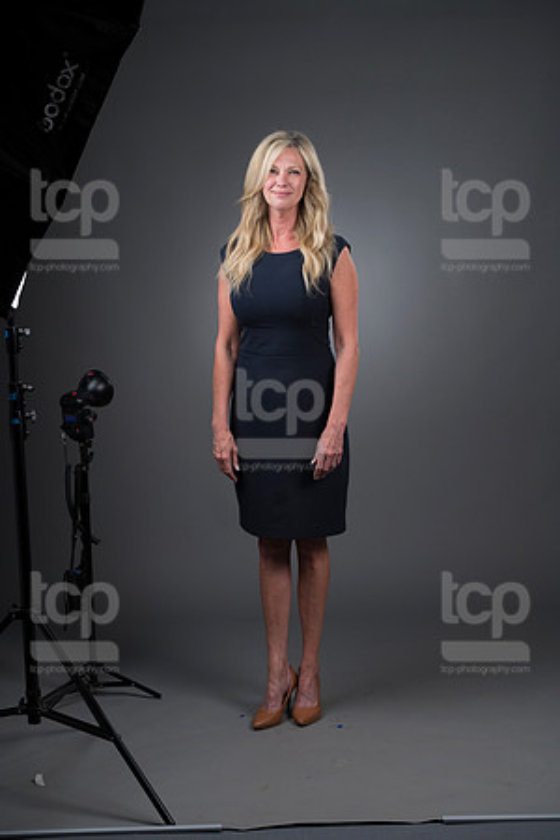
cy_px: 420
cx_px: 280
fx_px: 1867
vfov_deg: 25.4
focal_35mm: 80
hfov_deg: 17.1
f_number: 5.6
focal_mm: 80
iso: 160
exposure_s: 1/250
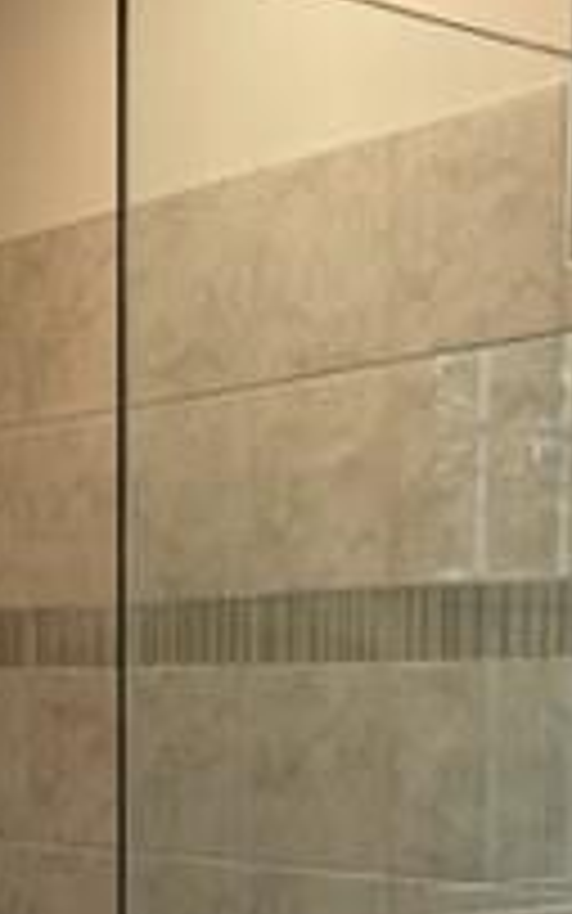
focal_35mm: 87
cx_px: 185
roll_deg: +0.7
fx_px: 2168
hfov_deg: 15.0
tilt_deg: -7.2
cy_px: 1058
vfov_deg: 22.2
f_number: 1.6
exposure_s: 1/60
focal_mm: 4.2
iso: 64
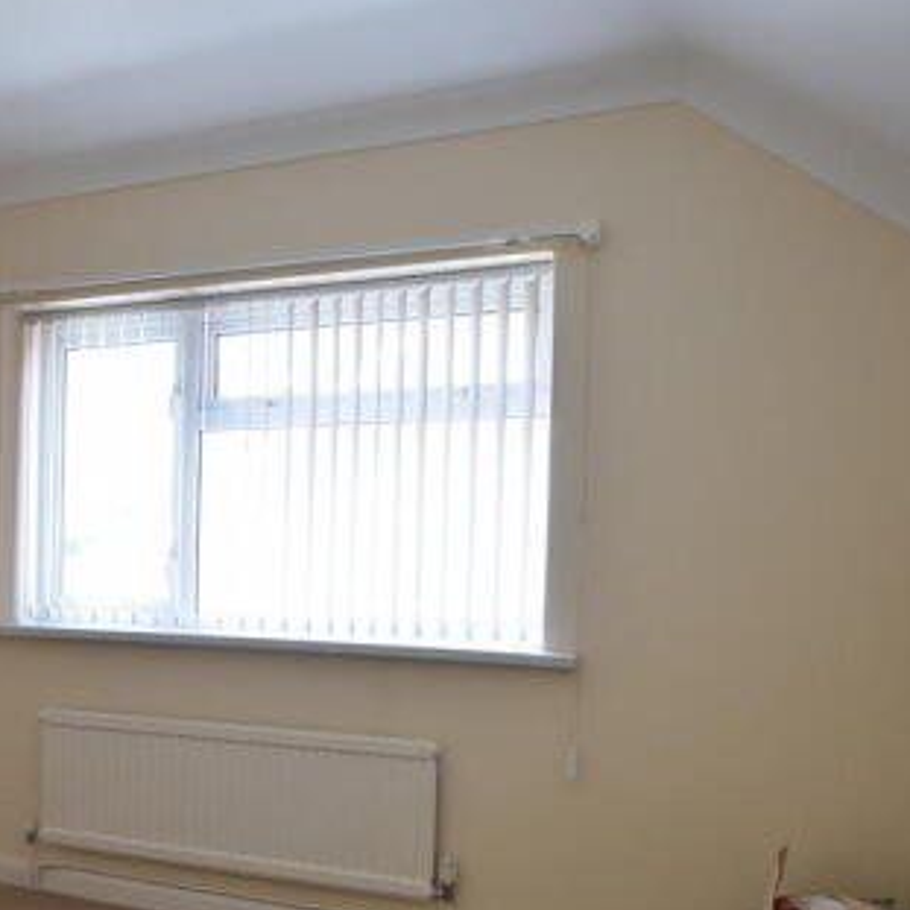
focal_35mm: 35
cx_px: 293
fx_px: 1038
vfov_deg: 46.4
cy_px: 625
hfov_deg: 46.5
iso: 400
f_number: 5
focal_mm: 13
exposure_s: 1/100
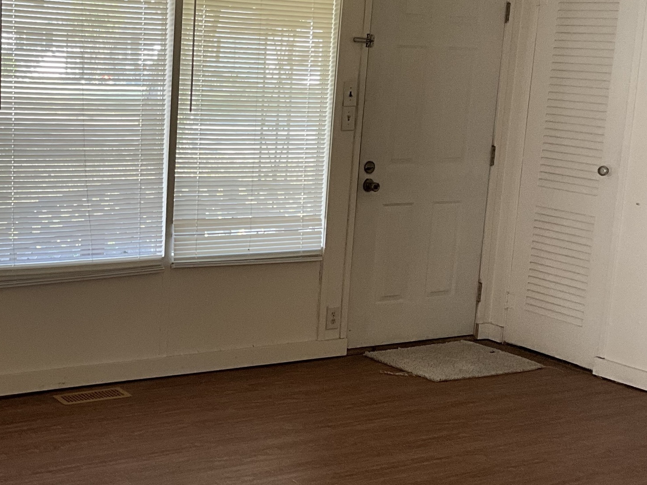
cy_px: 230
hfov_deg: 31.0
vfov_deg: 24.0
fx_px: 1140
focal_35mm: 61
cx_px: 137
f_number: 1.8
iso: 64
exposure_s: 1/84
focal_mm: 3
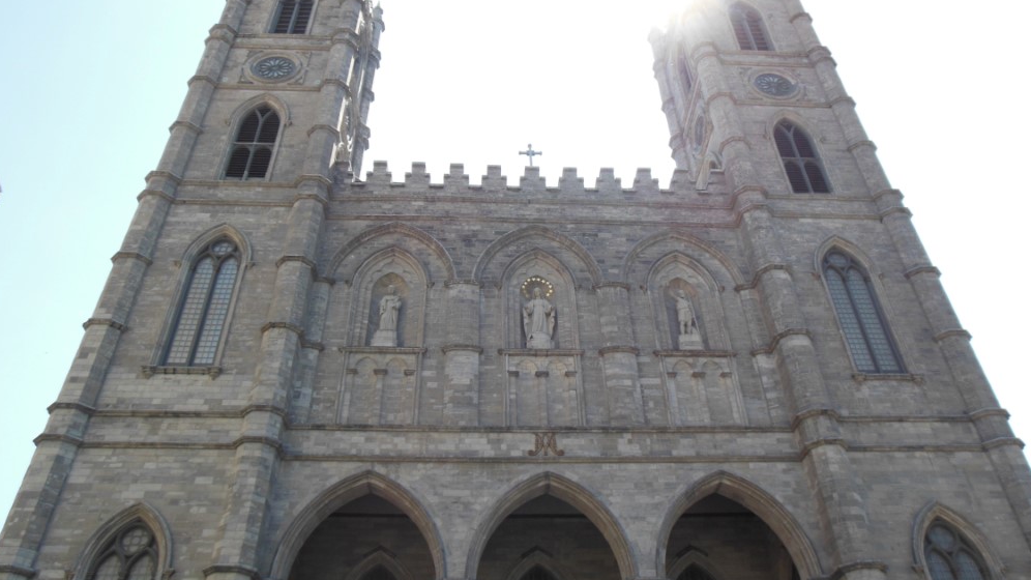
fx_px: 765
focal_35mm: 28
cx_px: 526
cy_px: 273
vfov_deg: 41.5
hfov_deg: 67.9
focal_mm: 4.5
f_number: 3.2
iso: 125
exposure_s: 1/640
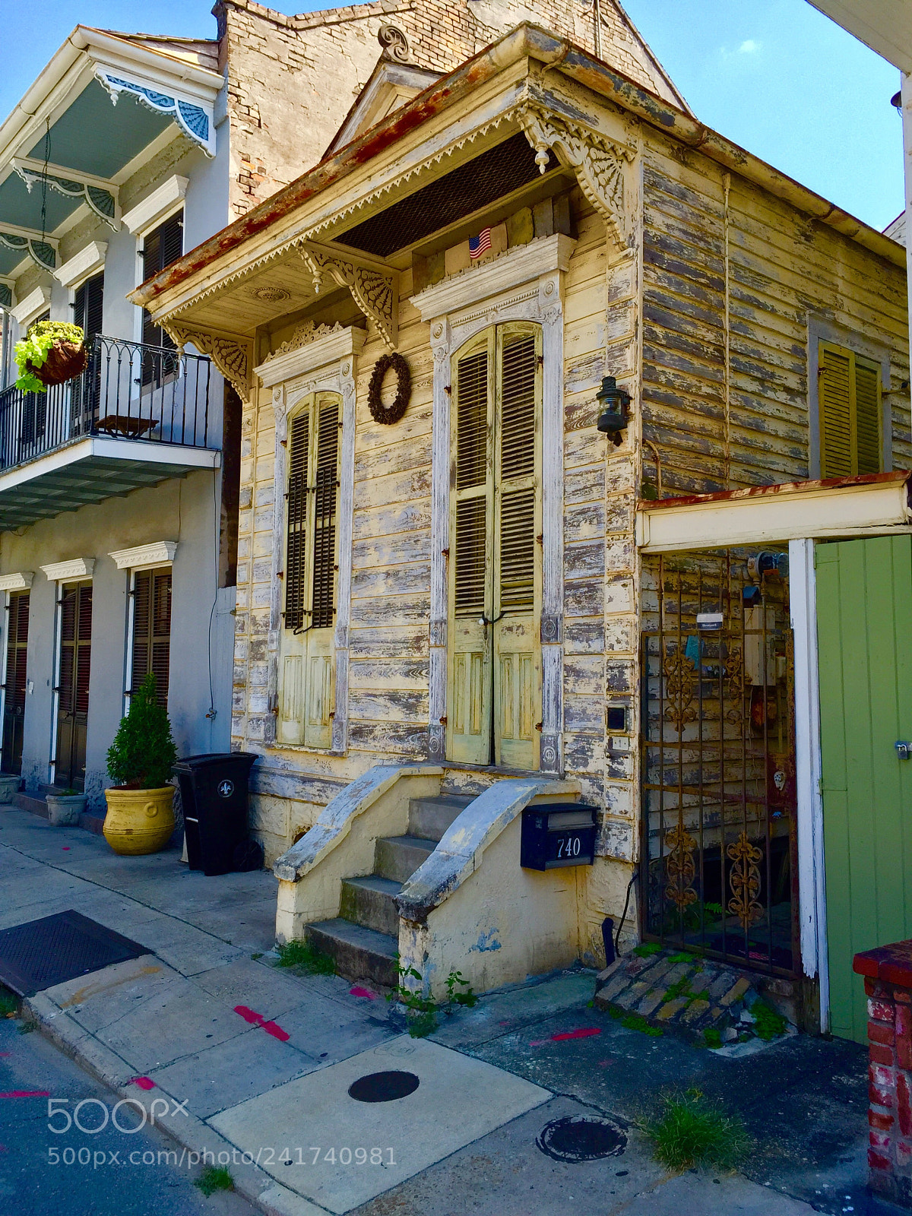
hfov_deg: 48.2
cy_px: 608
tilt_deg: +5.1
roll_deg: +0.0
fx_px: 1019
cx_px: 456
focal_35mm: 29
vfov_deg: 61.7
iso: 32
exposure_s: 1/542
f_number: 2.2
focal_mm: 4.15
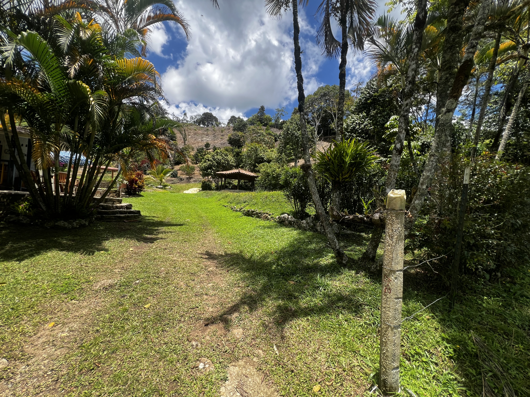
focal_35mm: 13
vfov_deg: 89.9
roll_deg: -2.7
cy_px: 198
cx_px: 265
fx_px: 199
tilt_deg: +2.1
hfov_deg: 106.2
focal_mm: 1.57
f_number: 1.8
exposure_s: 1/797
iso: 32
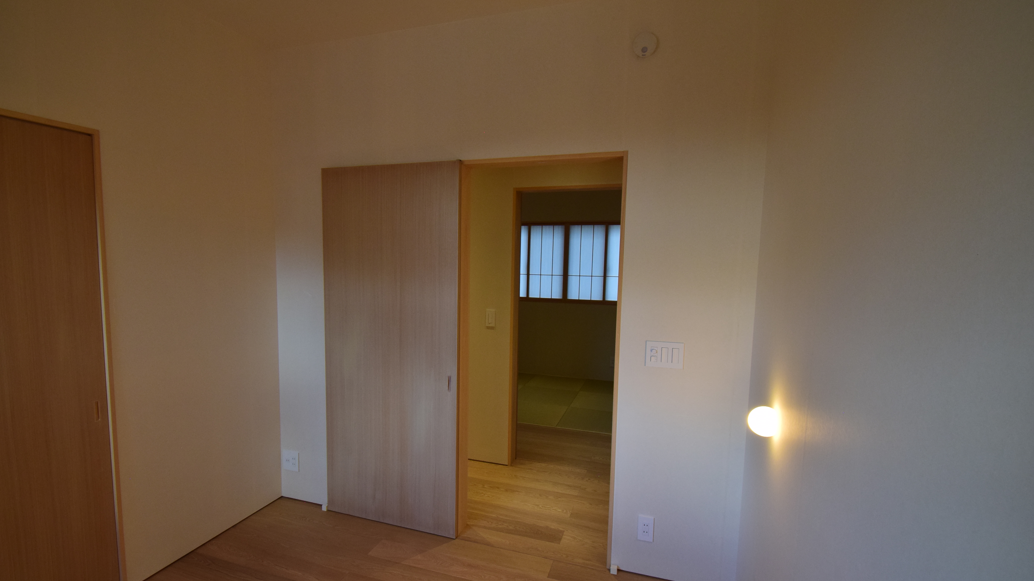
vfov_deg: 63.9
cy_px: 306
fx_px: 466
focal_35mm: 17
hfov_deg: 95.7
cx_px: 475
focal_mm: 10
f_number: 6.7
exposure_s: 1/90
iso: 400
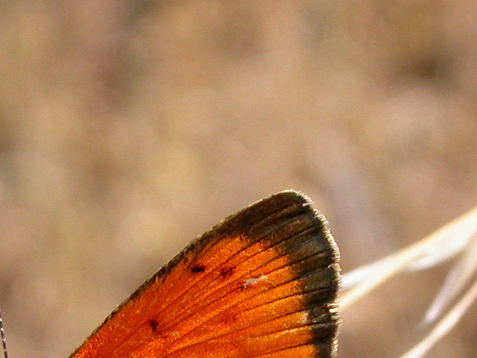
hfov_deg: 11.3
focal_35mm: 174
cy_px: 399
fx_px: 2398
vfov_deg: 8.5
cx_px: 166
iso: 100
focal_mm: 15.7
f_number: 5.5
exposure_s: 1/491
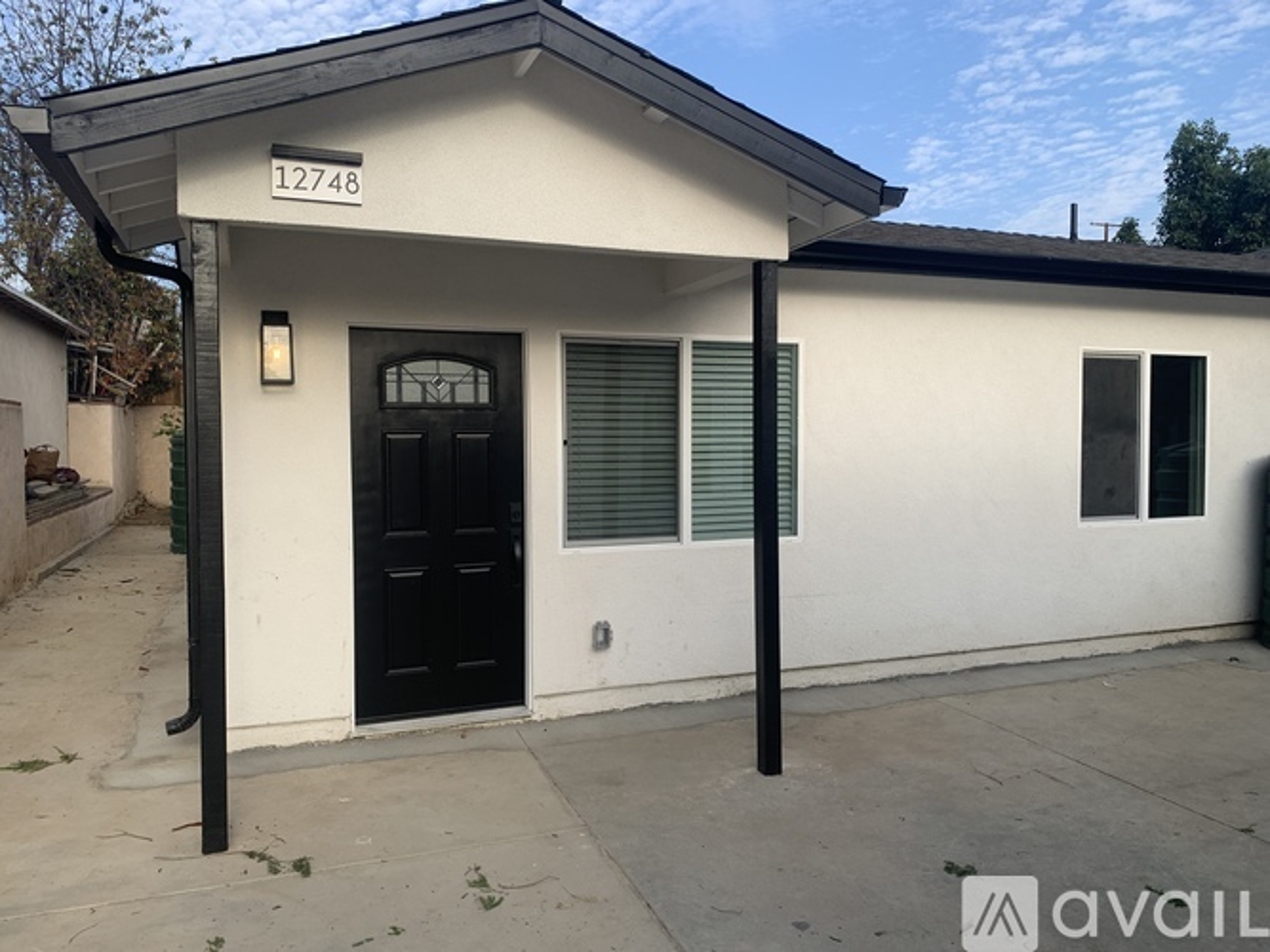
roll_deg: -0.1
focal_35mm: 26
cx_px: 635
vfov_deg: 53.0
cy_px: 476
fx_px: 954
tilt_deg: -1.5
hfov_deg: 67.3
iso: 25
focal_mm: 4.25
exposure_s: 1/894
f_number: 1.8
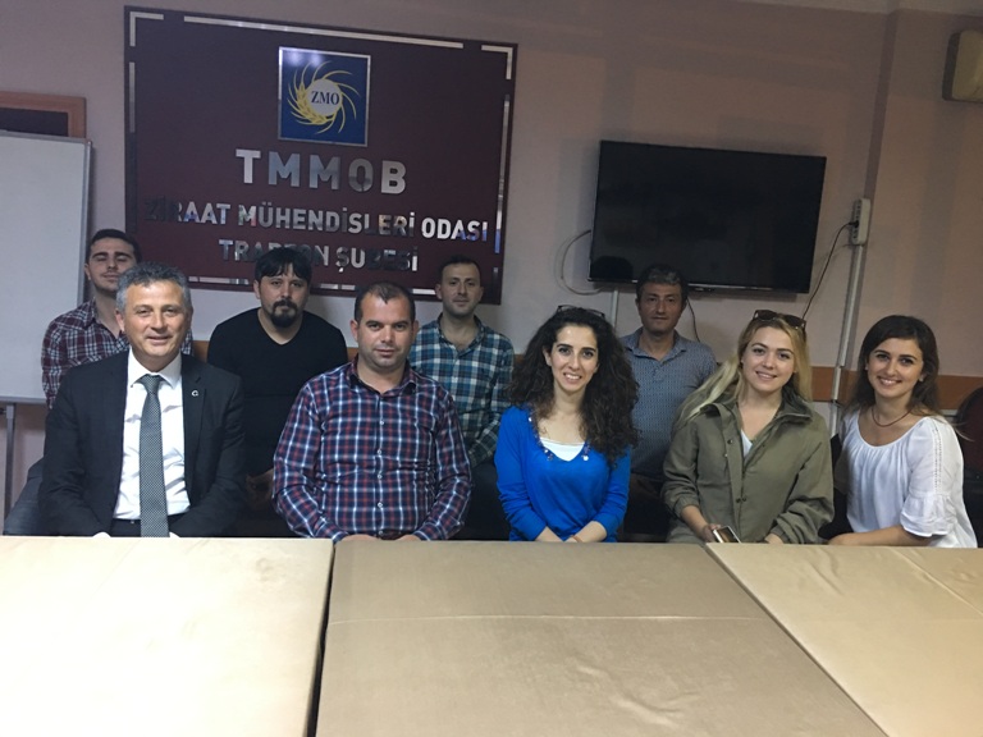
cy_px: 368
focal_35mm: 29
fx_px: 824
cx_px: 492
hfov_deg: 61.7
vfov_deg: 48.2
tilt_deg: -8.4
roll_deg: -3.3
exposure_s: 1/8
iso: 100
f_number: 2.2
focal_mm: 4.15
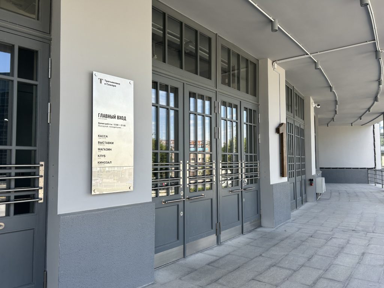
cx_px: 192
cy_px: 144
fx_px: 288
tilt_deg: +1.8
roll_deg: +1.3
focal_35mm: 26
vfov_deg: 53.1
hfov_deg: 67.3
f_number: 1.5
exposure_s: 1/646
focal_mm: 5.7
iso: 50
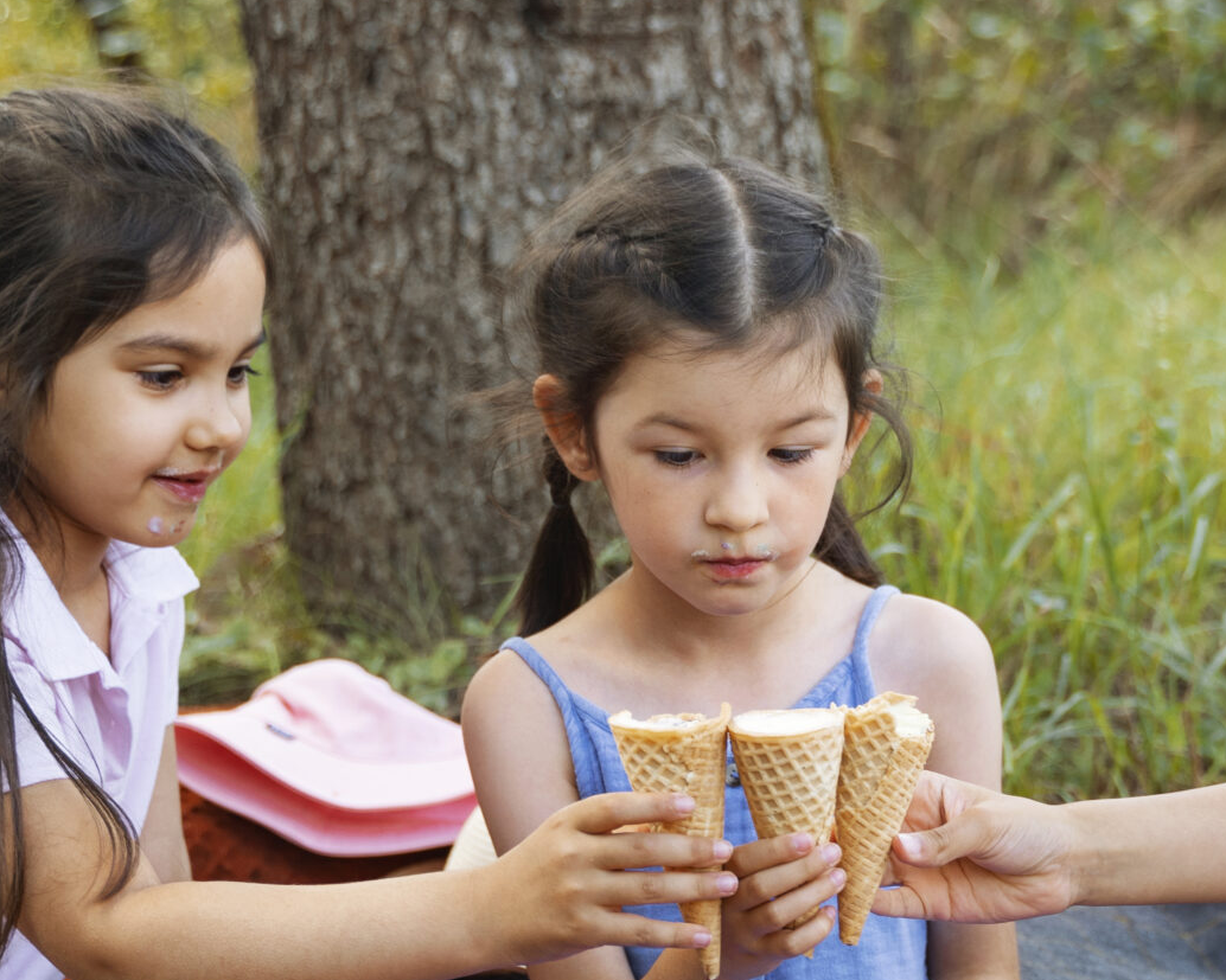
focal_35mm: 86
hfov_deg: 22.1
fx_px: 3120
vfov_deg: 17.8
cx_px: 853
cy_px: 672
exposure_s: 1/320
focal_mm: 37
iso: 400
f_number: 2.8
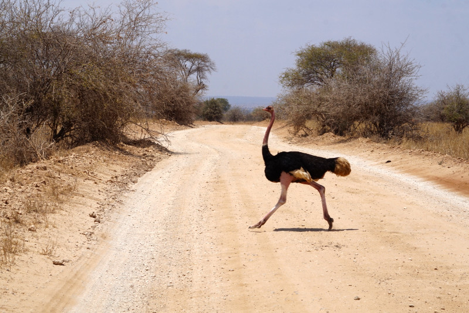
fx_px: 1368
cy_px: 156
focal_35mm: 105
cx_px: 234
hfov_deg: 19.5
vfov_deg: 13.0
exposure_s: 1/200
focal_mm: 70
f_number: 14
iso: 100
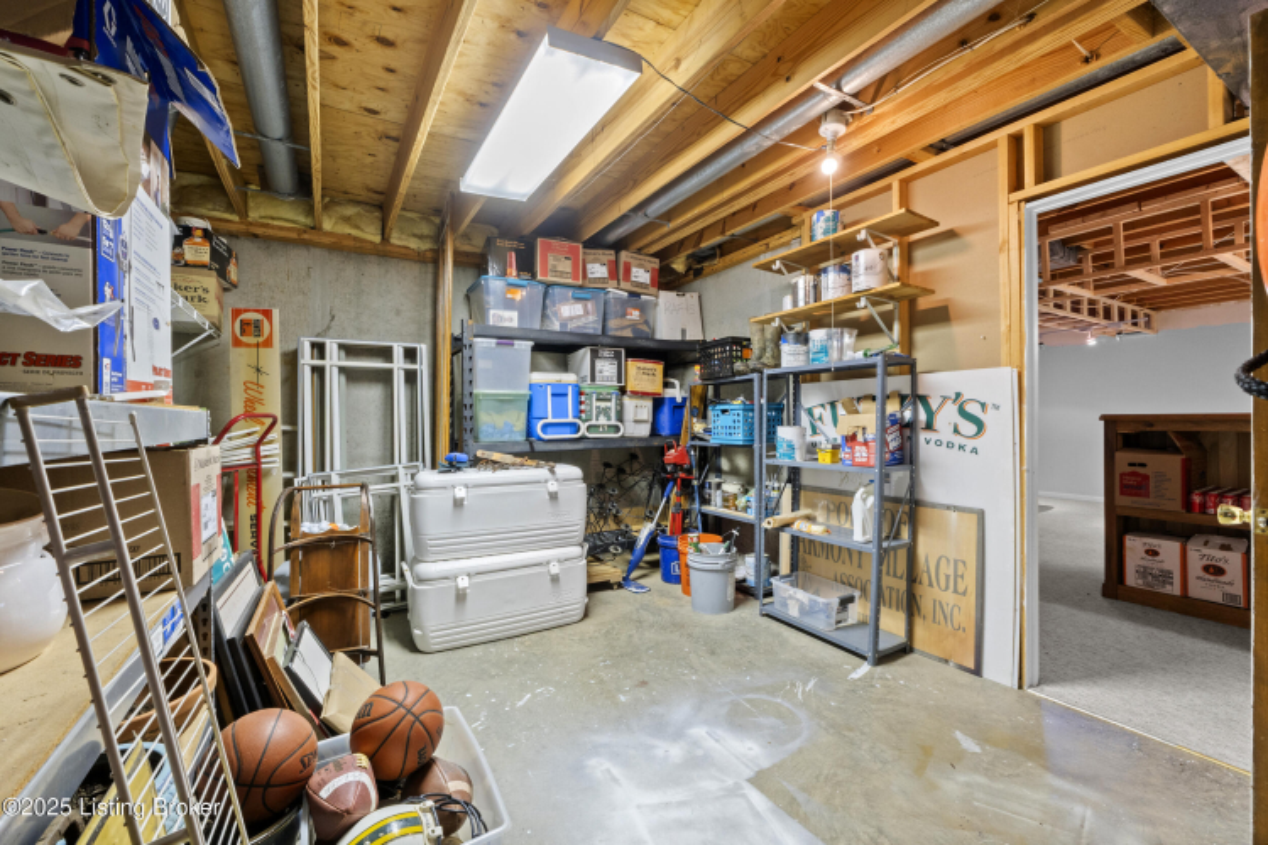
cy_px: 422
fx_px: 528
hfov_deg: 100.4
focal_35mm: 15
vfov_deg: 77.3
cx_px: 634
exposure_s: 1
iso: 400
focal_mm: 10
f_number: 9
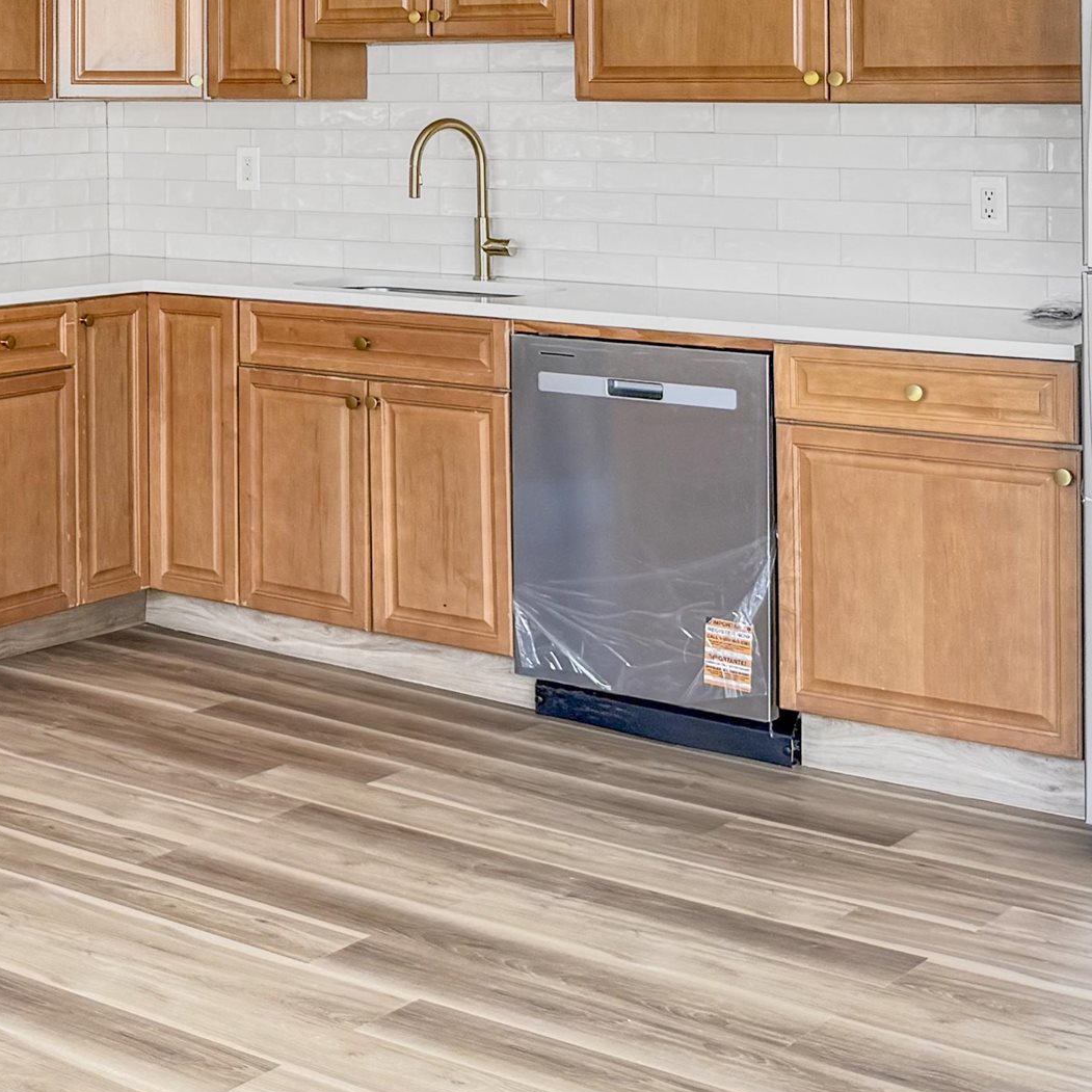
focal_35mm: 62
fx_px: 2213
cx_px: -22
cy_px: 58
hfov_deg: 26.2
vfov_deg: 26.5
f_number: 1.8
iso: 160
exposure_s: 1/120
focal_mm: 6.76
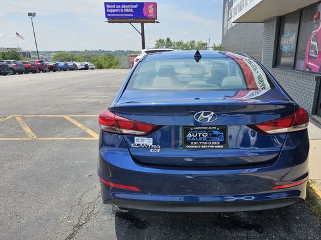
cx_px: 188
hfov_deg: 61.3
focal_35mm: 29
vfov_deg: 48.0
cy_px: 139
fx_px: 269
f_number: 1.7
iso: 10
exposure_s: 1/657
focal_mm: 6.3
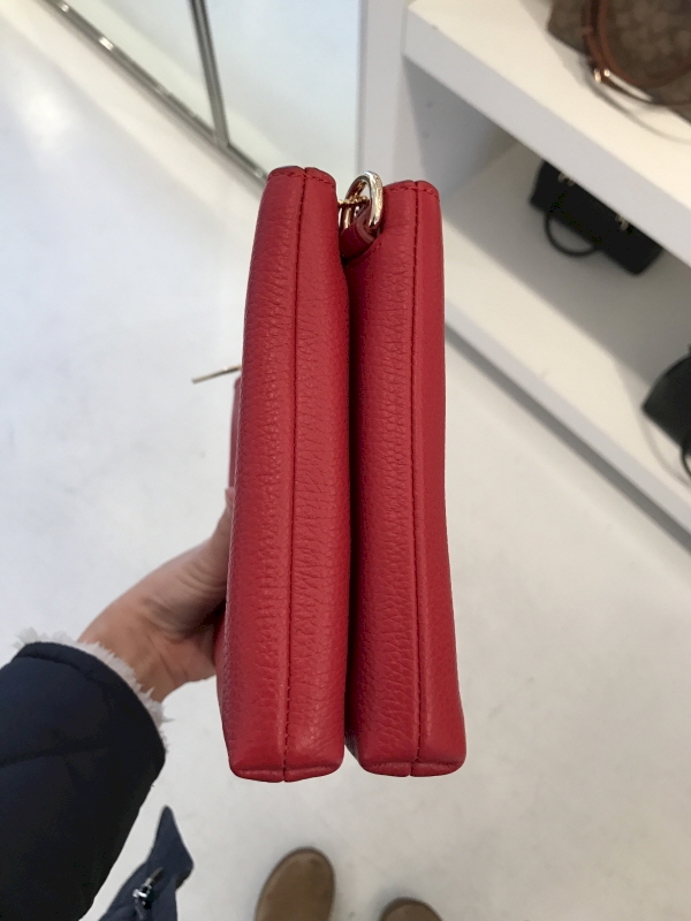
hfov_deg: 49.7
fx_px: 745
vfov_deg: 63.4
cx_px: 346
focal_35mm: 28
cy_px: 460
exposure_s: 1/30
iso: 25
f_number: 1.8
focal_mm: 3.99
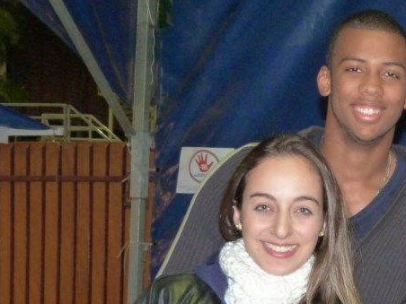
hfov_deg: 21.6
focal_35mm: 86
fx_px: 1009
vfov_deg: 16.8
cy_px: 310
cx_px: 449
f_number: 3.1
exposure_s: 1/60
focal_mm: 6.7
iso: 400
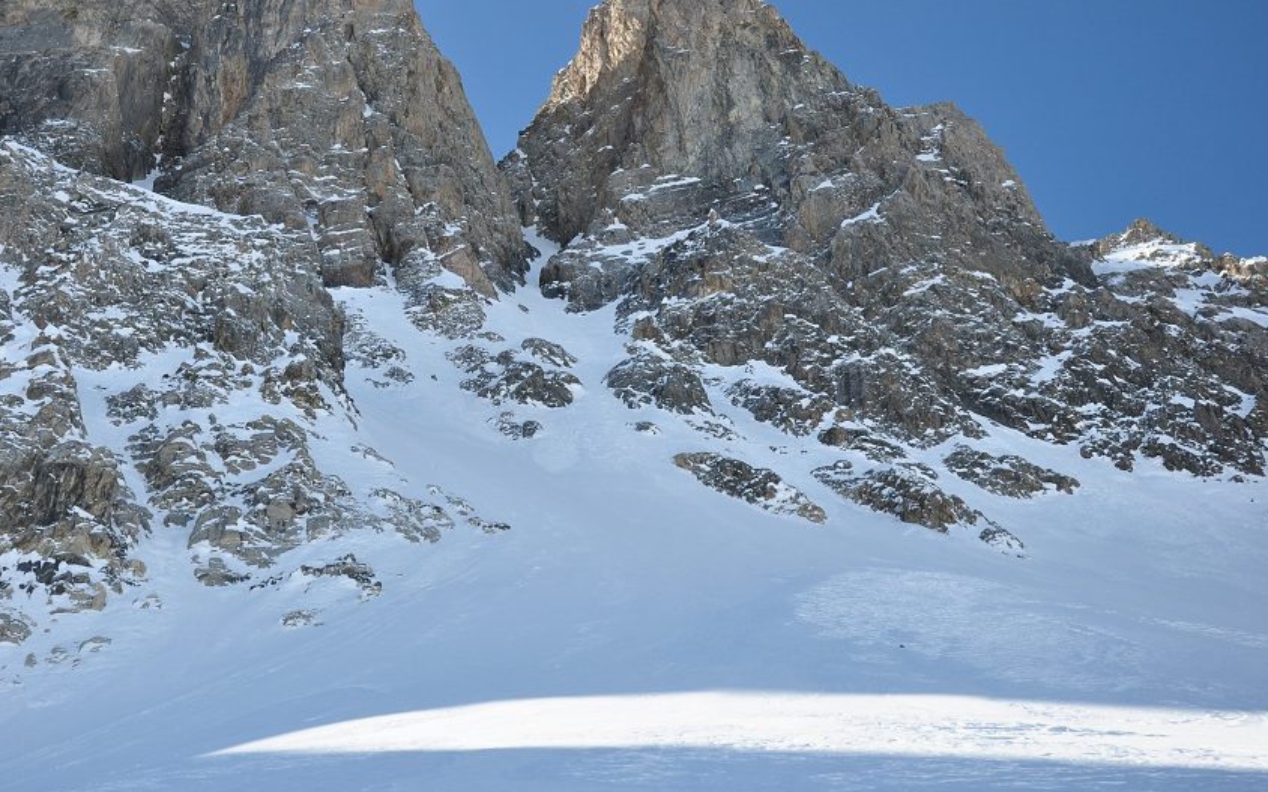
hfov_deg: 36.9
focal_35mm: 55
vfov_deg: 23.5
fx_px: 1900
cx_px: 581
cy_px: 331
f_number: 8
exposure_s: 1/800
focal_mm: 32
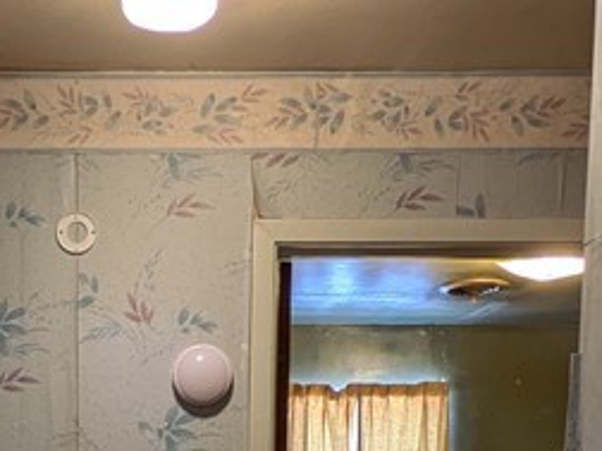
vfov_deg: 23.0
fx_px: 991
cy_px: 573
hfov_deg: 32.9
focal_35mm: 57
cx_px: 129
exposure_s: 1/24
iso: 125
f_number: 2.2
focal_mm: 1.85
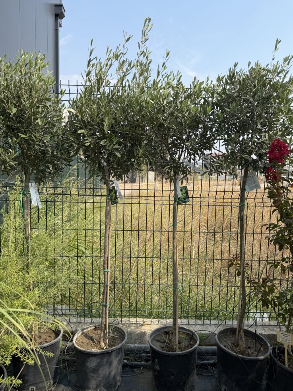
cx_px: 144
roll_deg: -1.9
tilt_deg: -6.8
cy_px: 202
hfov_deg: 54.9
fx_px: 282
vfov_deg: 69.4
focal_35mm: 25
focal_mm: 6.76
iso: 80
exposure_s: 1/3021
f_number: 1.78
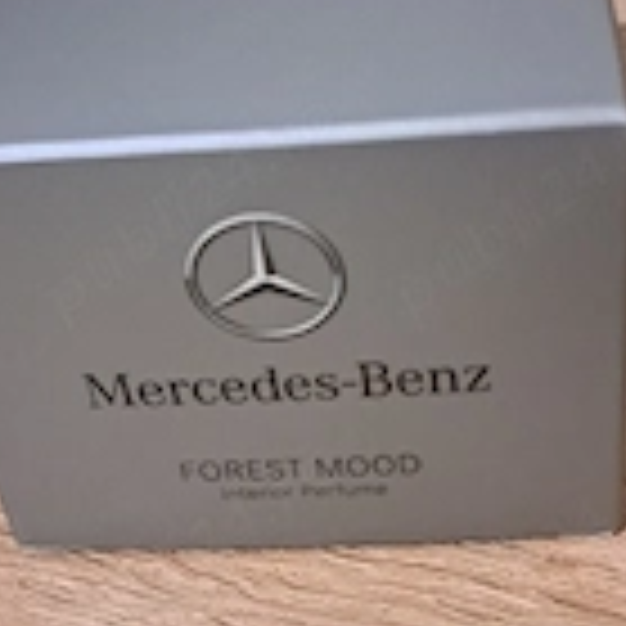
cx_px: 279
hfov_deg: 28.1
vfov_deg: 28.1
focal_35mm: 61
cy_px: 261
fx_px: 1248
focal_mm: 5.23
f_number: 1.8
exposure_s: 1/17
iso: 1250
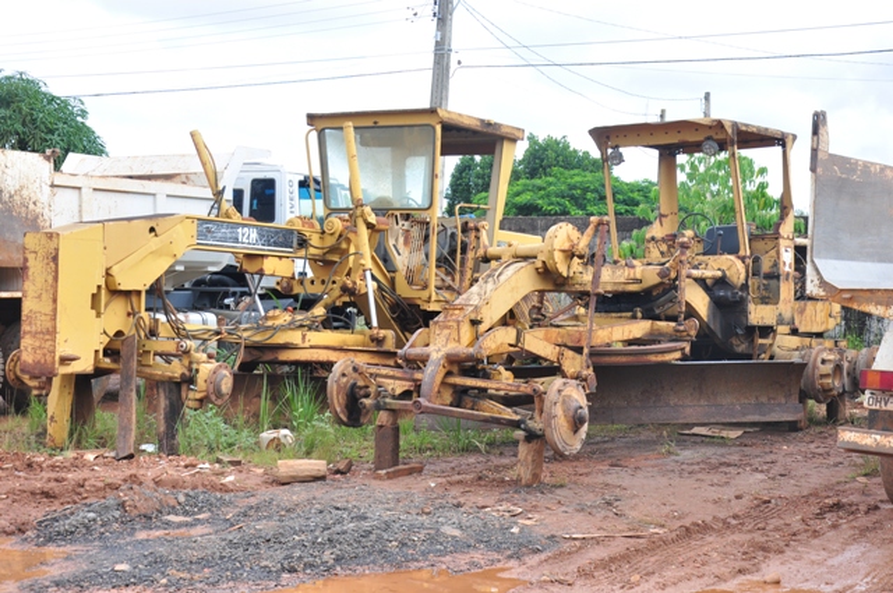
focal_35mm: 60
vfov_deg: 22.6
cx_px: 446
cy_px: 296
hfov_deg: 33.4
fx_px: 1486
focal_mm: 40
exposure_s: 1/200
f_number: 9
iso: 200
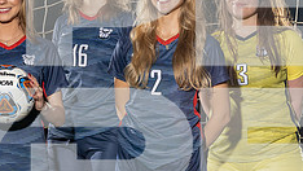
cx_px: -8
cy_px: 163
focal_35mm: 142
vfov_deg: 8.5
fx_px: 1142
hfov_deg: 14.8
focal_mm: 47
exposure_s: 1/250
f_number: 4.5
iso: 200
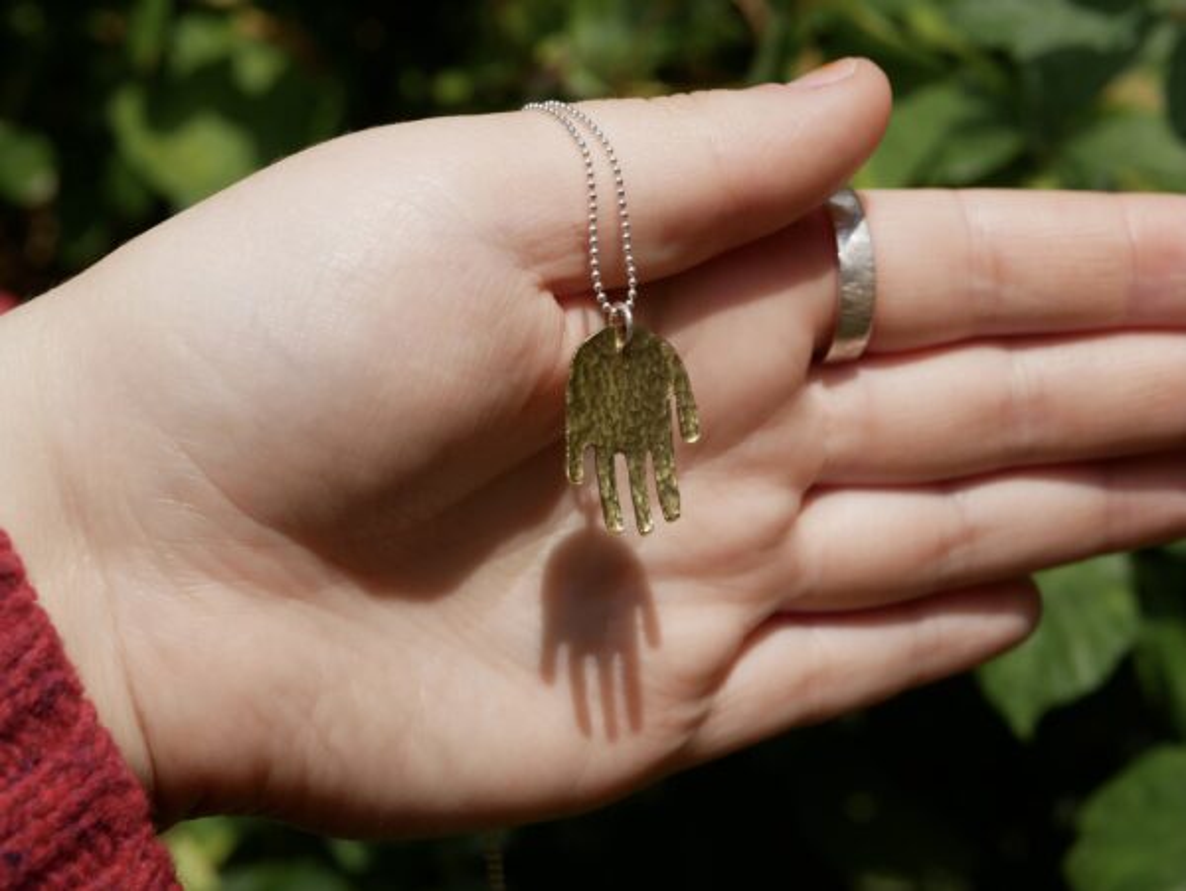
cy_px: 446
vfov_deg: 29.1
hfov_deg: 38.2
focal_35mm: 50
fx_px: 1714
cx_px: 593
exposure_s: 1/1600
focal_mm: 25
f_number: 5
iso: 200
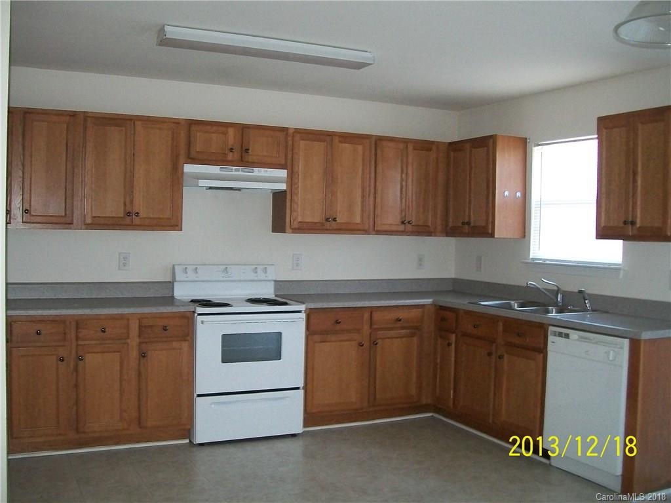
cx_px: 336
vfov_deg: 39.7
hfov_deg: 51.4
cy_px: 252
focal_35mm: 36
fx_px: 698
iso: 240
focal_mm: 6
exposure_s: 1/30
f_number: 2.7
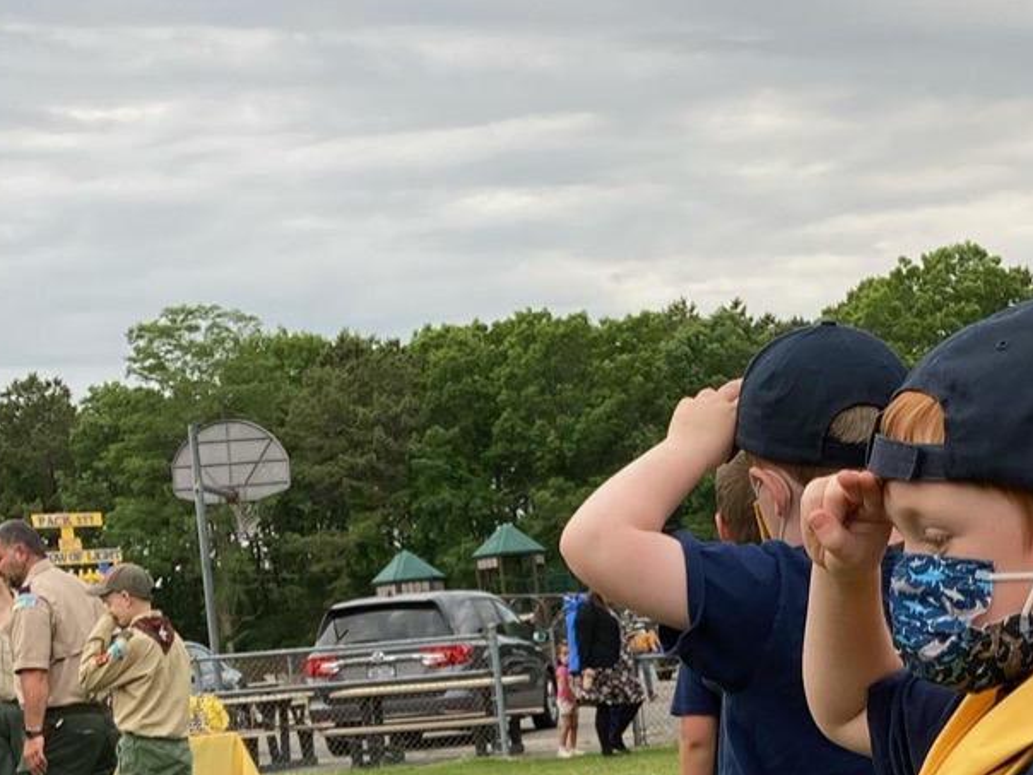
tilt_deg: -10.0
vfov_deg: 14.6
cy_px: 1134
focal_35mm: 95
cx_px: 830
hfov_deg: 20.4
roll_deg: +5.7
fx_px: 2835
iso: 20
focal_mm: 3.99
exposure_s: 1/170
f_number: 1.8
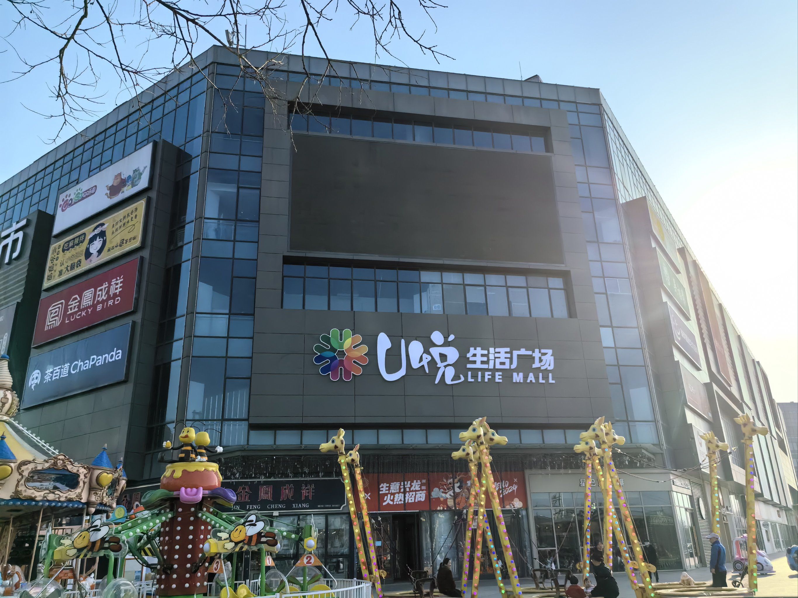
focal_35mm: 27
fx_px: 622
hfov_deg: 65.3
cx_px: 399
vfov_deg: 51.4
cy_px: 299
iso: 50
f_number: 1.4
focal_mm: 5.75
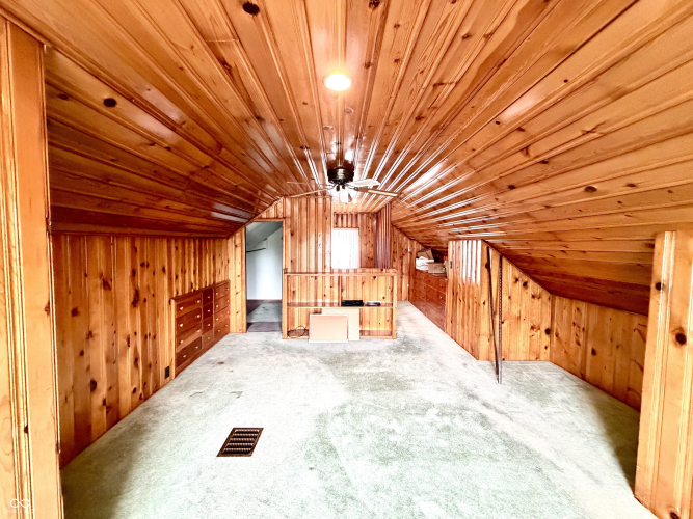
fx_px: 280
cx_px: 346
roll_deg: -0.6
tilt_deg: -2.8
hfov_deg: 102.1
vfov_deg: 85.7
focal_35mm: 14
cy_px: 260
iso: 640
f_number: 2.2
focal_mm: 2.22
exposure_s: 1/60
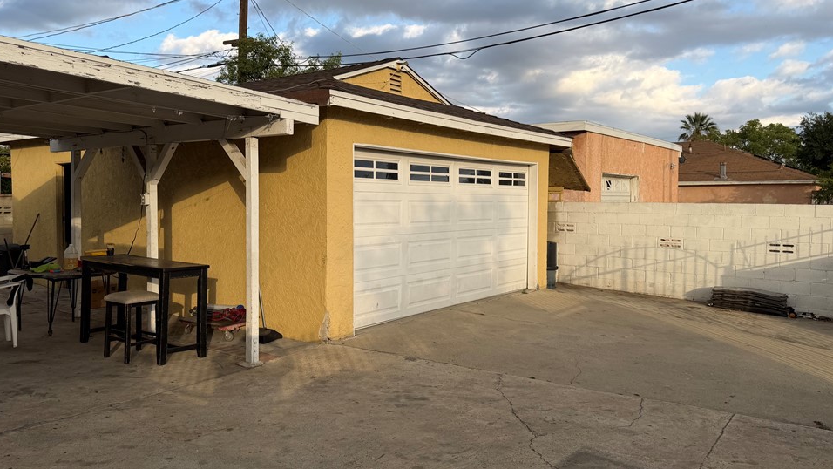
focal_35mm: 28
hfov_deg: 67.9
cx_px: 409
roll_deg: -0.4
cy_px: 223
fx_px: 619
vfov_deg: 41.5
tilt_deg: -2.2
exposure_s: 1/1901
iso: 80
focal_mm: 6.76
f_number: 1.78
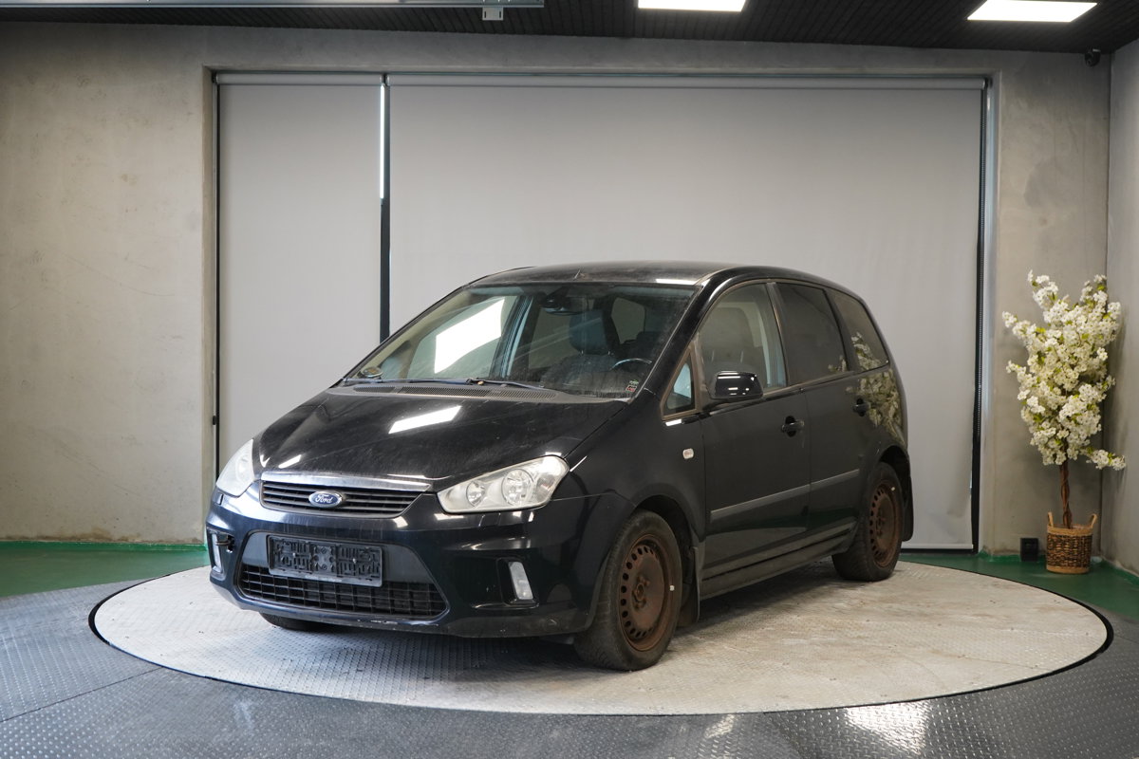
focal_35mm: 54
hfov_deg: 36.9
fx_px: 1708
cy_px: 380
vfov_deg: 25.1
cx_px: 570
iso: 2500
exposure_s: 1/160
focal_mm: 54
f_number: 5
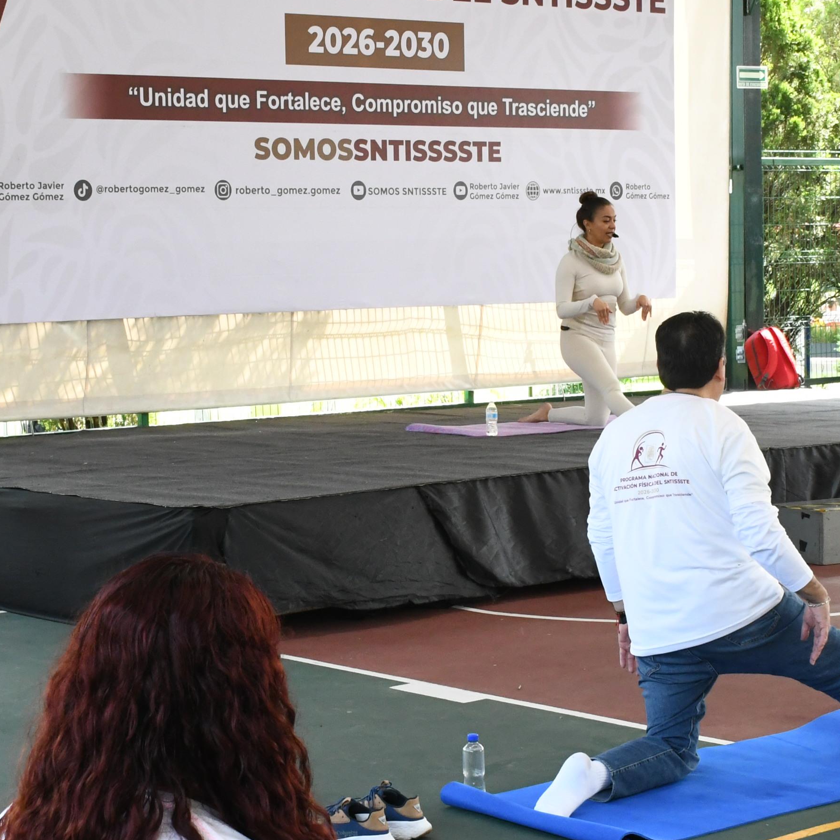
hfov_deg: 19.3
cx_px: 365
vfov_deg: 19.3
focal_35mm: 90
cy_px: 440
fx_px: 2471
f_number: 13
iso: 2000
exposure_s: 1/100
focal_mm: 30
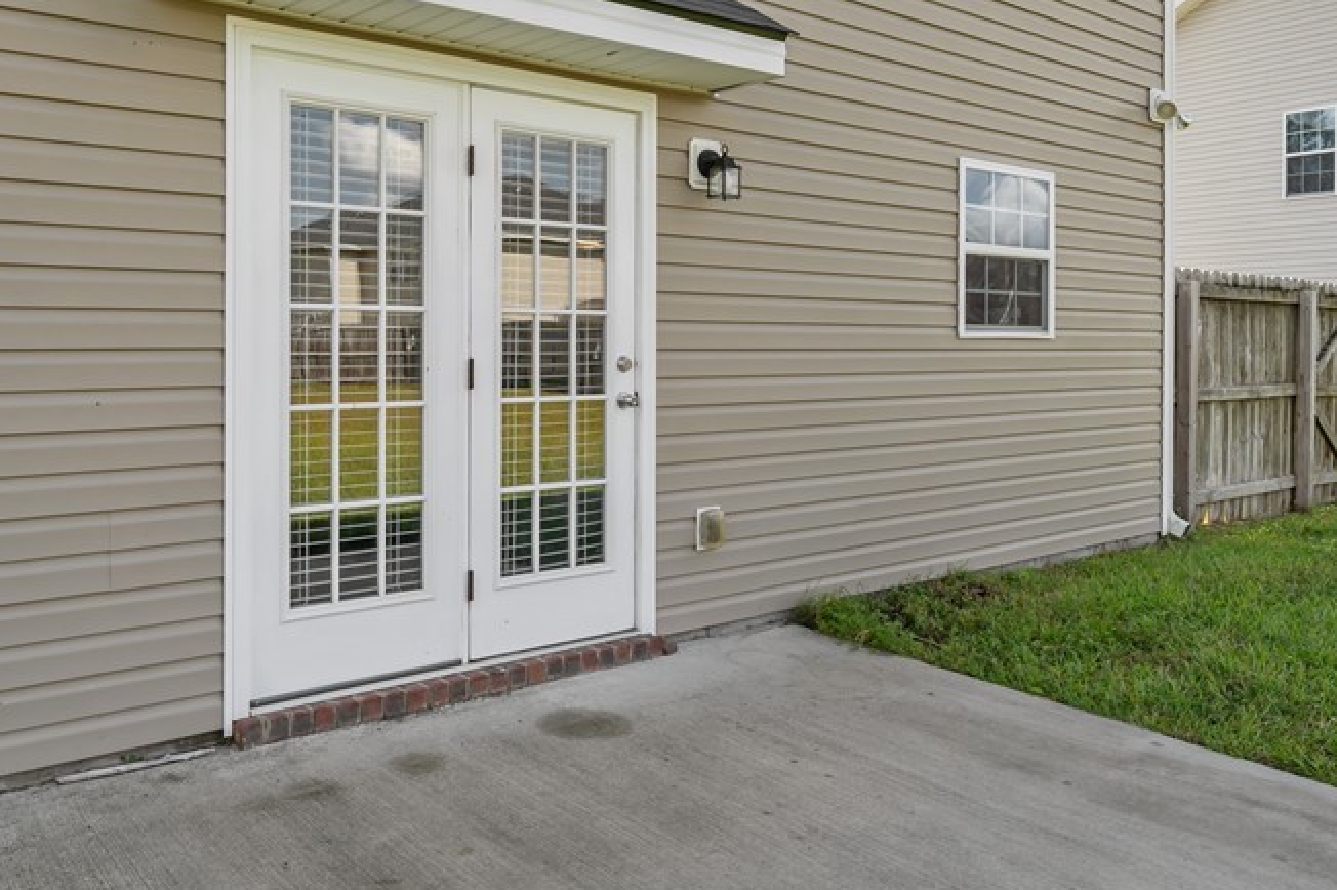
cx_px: 638
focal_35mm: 30
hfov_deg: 61.9
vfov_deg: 42.7
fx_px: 1114
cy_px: 265
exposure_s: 1/320
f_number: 8
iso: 100
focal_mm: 18
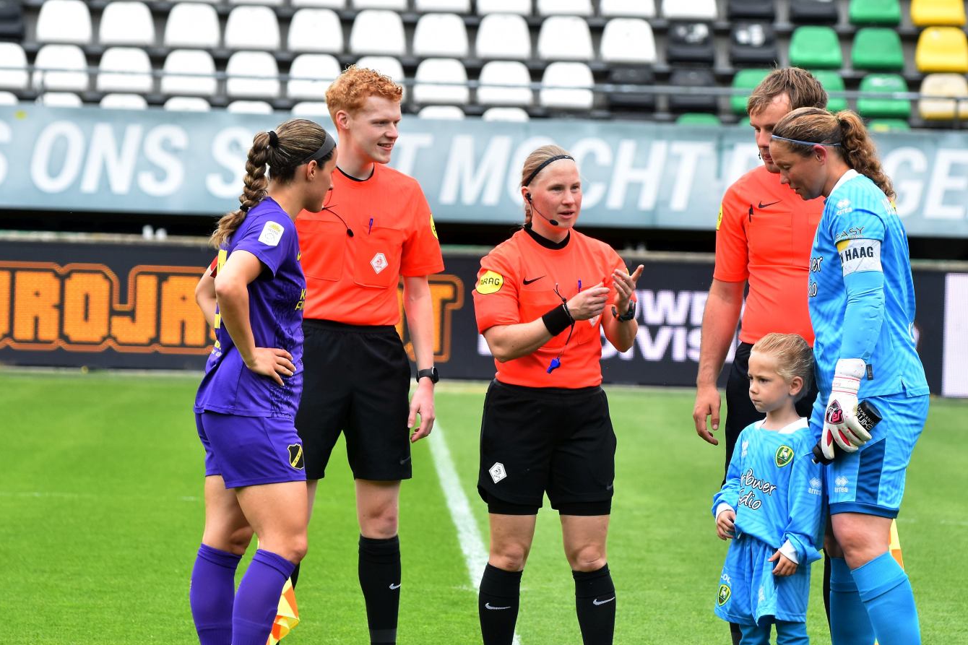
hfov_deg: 6.0
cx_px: 518
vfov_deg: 4.0
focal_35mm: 344
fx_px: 9248
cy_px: 323
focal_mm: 160
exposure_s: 1/500
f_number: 4.5
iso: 500
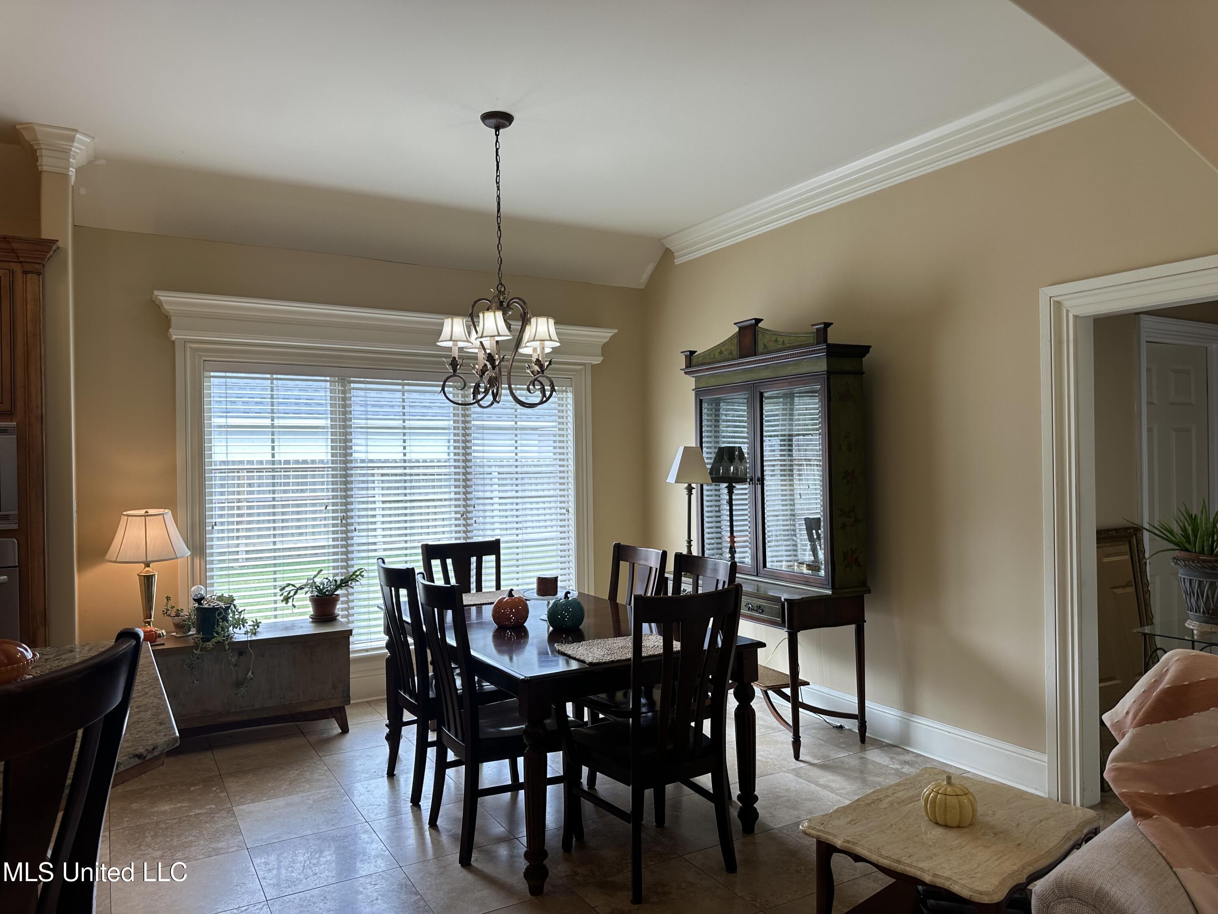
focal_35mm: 24
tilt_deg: +1.4
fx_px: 844
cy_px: 457
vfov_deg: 56.8
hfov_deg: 71.6
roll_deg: +0.1
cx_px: 609
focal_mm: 6.86
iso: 80
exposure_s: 1/161
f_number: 1.78
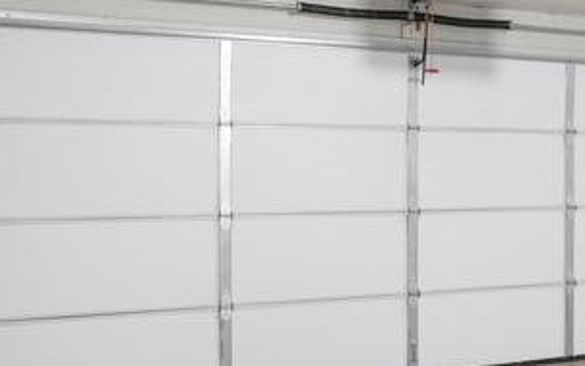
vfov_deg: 23.6
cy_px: 168
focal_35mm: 55
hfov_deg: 32.5
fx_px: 877
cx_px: 642
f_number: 9
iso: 200
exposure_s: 5
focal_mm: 17
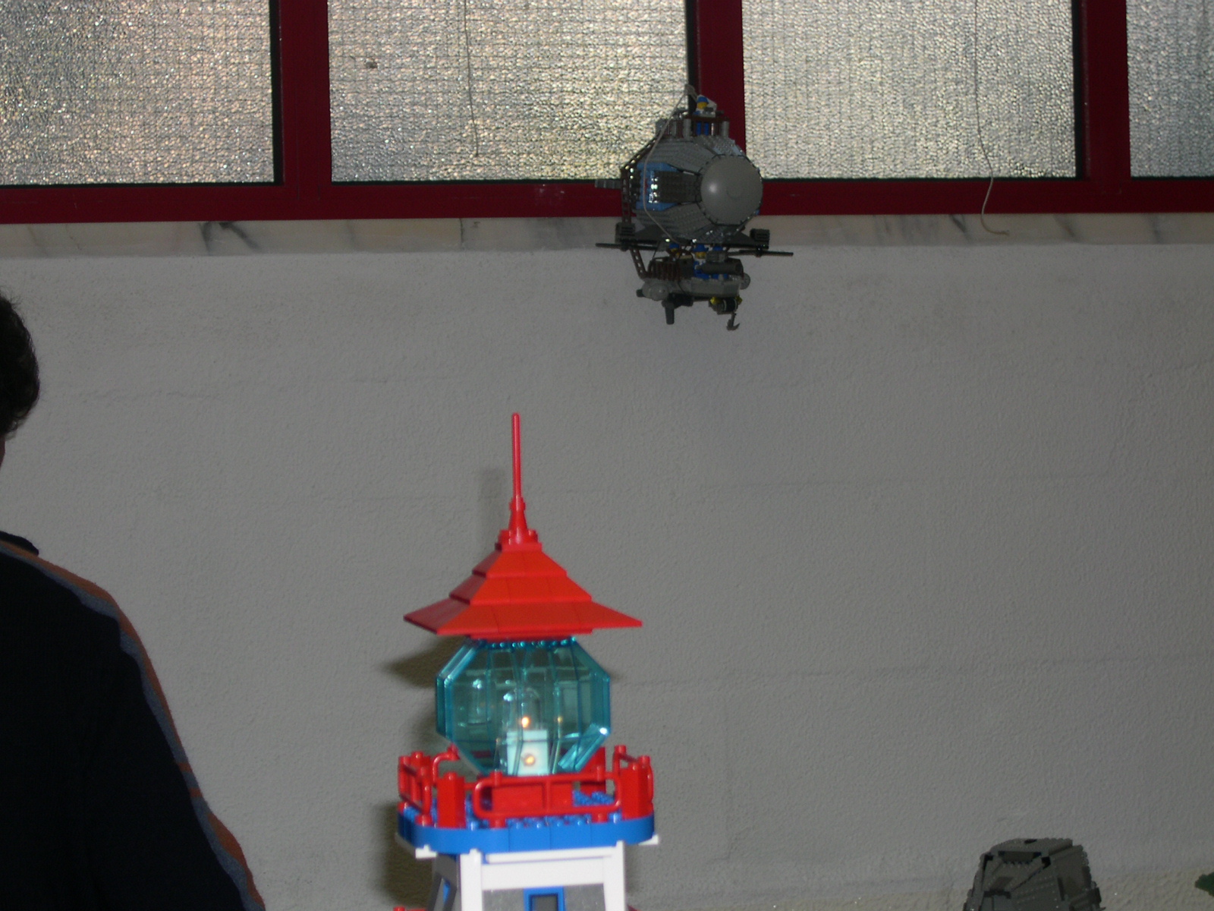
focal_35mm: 92
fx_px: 3226
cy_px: 456
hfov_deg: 21.3
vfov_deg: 16.1
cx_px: 607
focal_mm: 19.5
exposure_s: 1/60
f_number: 4.5
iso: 110
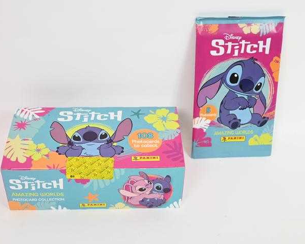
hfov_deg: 36.6
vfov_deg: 29.7
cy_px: 122
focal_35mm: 51
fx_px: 460
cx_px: 138
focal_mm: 30
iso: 400
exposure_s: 1/125
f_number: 4.8
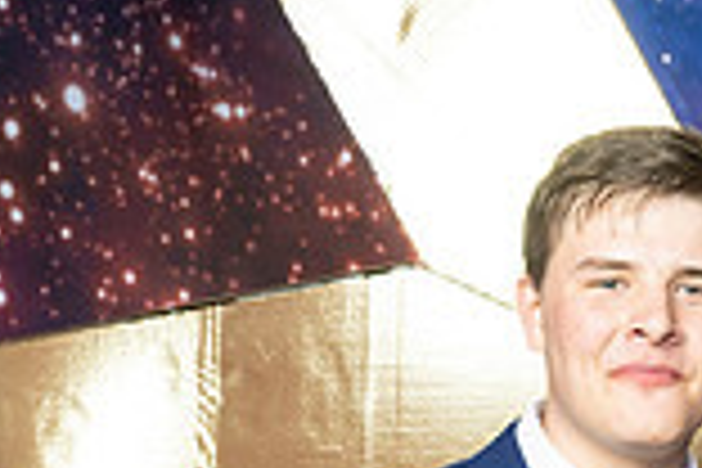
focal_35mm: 171
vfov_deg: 7.9
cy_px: 650
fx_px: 3334
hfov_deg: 11.2
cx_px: 1233
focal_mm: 46
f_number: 9
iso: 320
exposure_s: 1/160
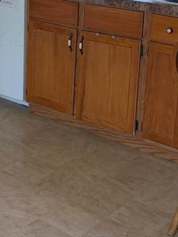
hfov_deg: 19.0
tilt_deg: -13.9
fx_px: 527
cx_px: 39
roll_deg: -2.5
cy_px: 38
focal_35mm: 77
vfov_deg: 24.8
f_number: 1.78
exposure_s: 1/169
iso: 200
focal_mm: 6.76
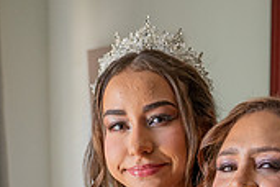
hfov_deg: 22.3
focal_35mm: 90
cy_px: 275
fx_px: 700
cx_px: 228
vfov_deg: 14.3
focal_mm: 26.5
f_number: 2.8
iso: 800
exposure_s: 1/400
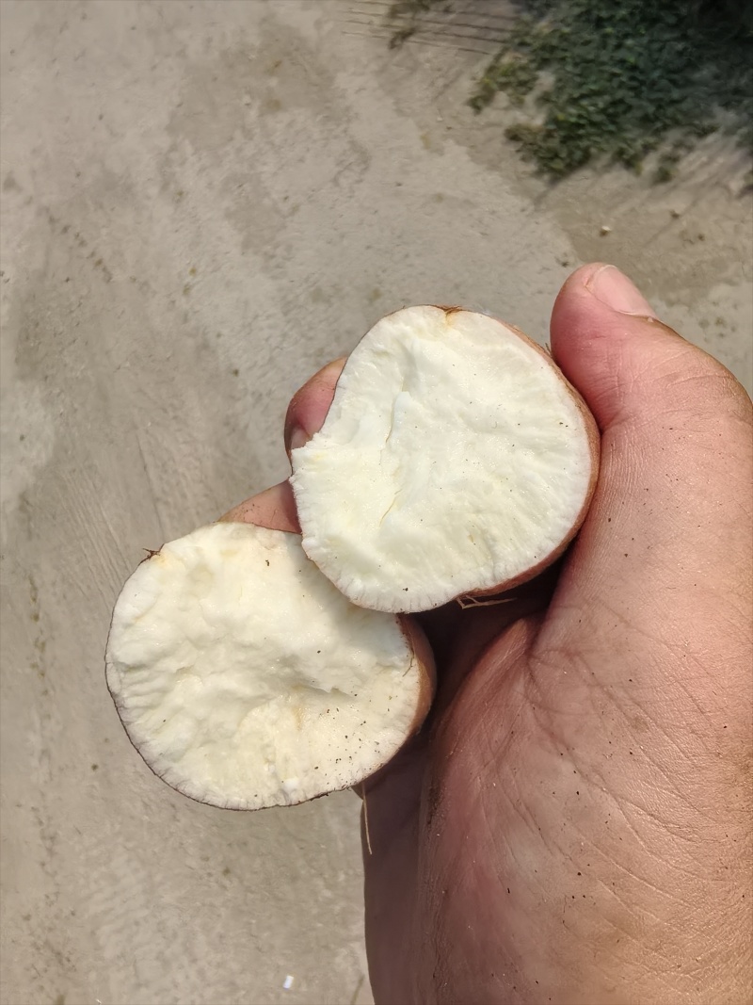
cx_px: 376
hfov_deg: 51.3
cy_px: 502
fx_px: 783
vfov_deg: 65.3
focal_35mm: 27
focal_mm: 1.68
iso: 50
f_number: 2.2
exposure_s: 1/3906
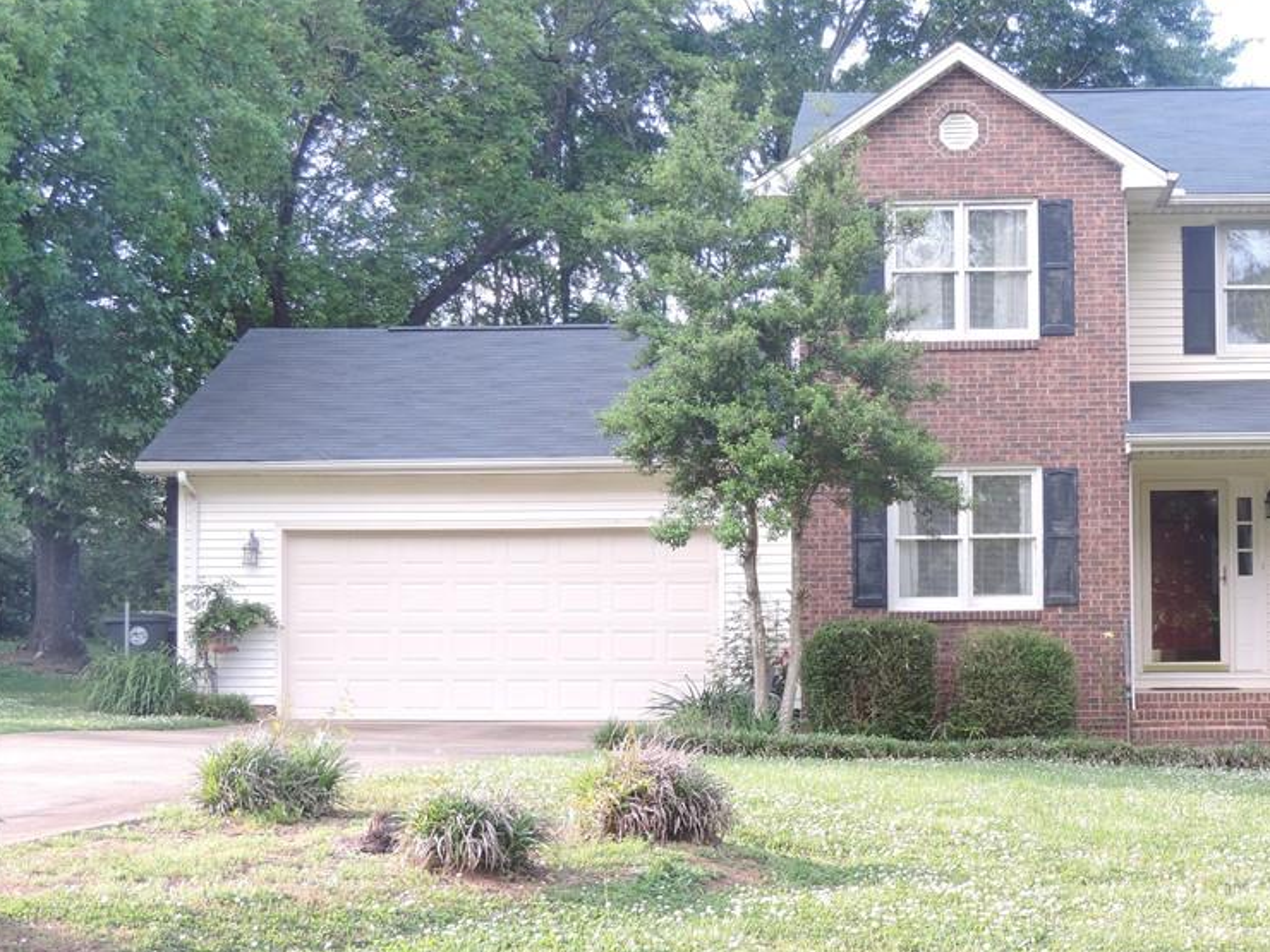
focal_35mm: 65
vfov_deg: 22.6
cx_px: 868
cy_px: 528
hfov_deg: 29.6
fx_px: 2385
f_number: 3.5
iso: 100
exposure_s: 1/50
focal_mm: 8.3
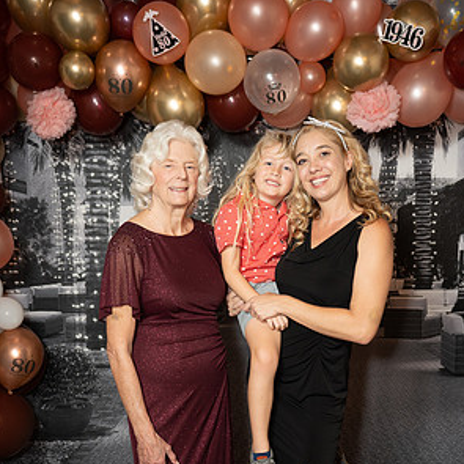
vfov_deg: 33.4
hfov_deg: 34.0
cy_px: 348
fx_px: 758
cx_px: 231
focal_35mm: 50
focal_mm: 38.6
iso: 1000
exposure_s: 1/160
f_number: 2.8
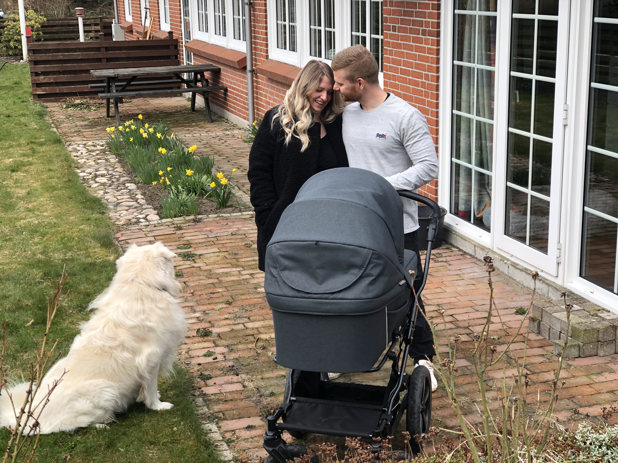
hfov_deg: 33.8
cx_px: 309
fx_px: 1018
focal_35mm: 57
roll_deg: +1.6
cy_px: 232
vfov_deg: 25.7
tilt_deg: -15.9
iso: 20
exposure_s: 1/174
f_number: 2.8
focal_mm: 6.6
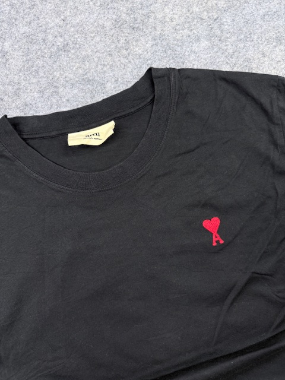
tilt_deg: -60.2
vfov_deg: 71.6
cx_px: 142
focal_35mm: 24
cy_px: 190
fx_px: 263
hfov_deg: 56.8
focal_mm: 6.76
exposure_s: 1/100
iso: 160
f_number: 1.78
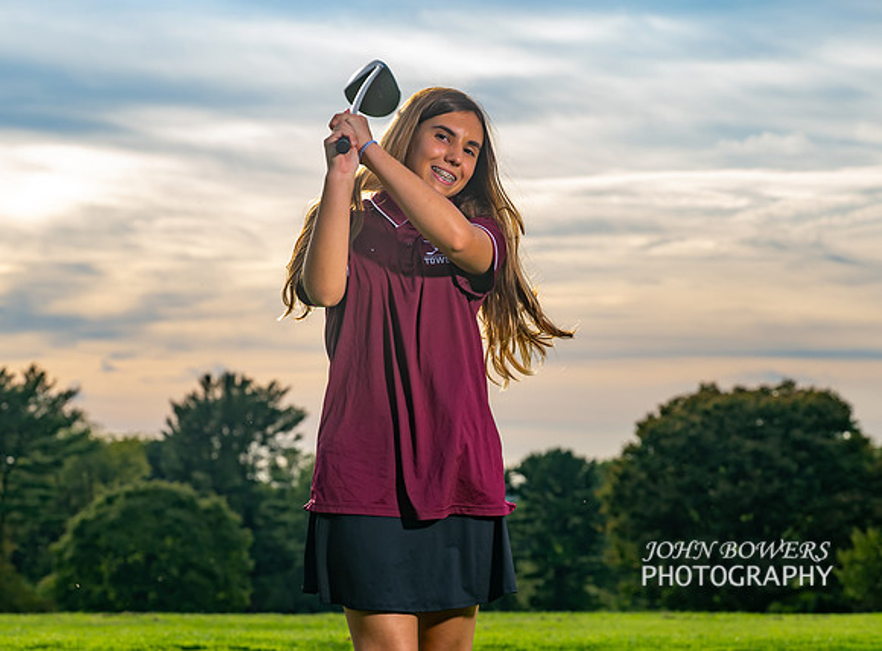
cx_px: 461
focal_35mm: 117
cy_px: 401
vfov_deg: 12.5
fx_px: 2968
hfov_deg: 16.9
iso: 80
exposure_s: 1/400
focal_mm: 70
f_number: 5
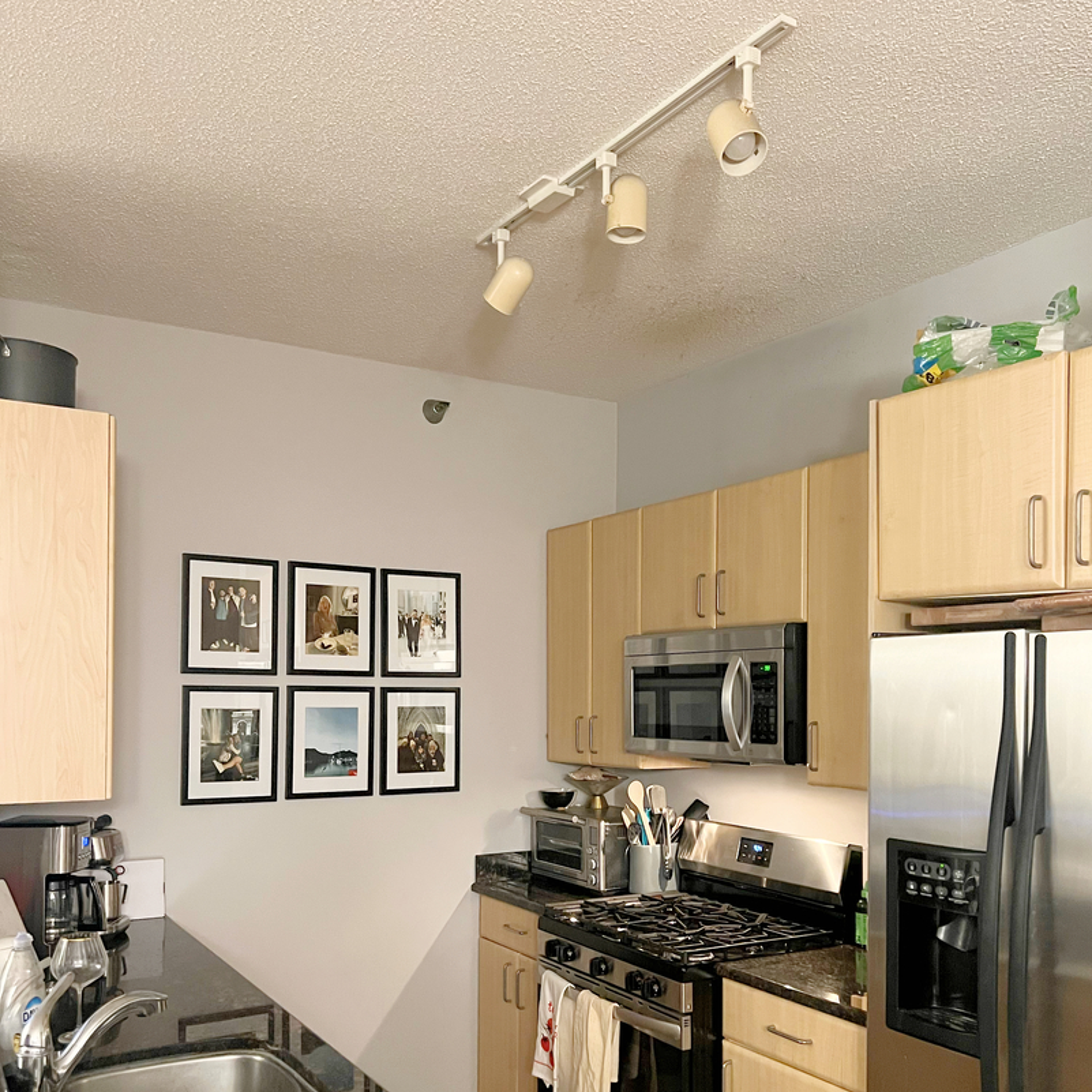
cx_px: 545
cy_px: 671
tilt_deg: +0.2
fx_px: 1106
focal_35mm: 31
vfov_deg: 52.1
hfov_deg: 52.5
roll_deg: -0.1
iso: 640
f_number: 1.5
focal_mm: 5.7
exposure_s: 1/30
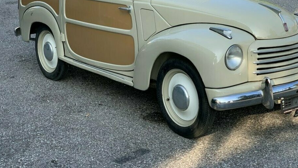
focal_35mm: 75
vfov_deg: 15.9
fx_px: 593
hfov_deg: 28.2
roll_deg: +1.0
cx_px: 164
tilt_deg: -10.4
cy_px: 22
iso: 16
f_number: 2.4
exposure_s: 1/338
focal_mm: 6
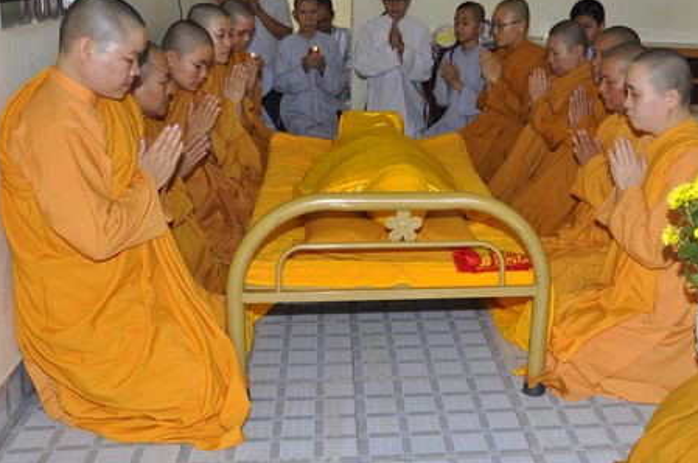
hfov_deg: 41.3
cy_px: 172
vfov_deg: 28.5
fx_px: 910
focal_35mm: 47
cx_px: 479
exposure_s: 1/60
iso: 200
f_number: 4
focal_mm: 22
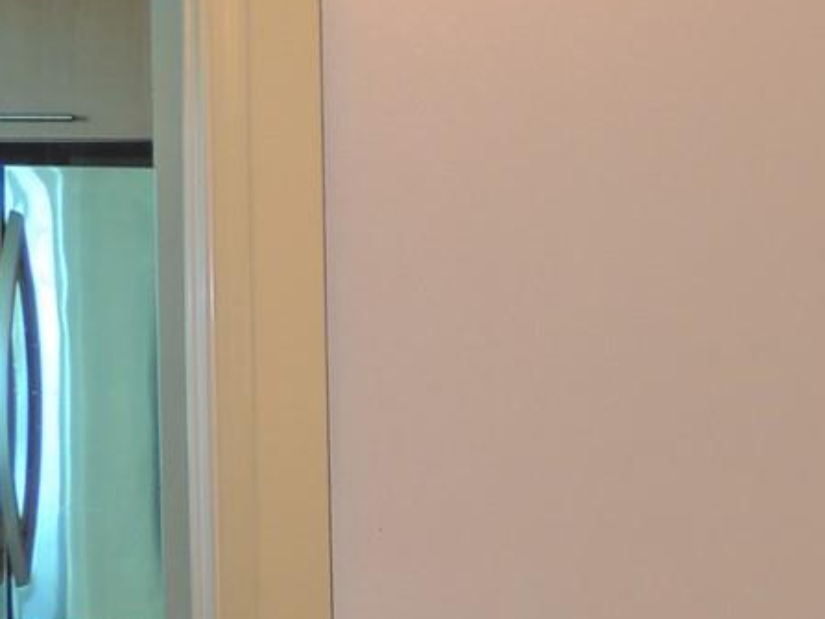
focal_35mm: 86
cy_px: 647
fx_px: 2049
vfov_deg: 16.7
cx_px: 1046
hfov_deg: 20.9
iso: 100
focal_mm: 4.3
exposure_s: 1/40
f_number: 3
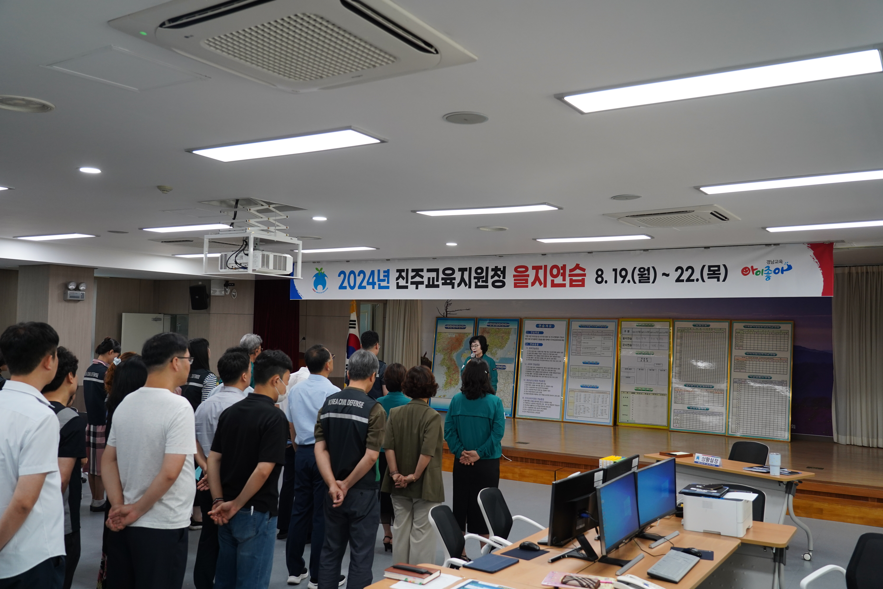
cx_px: 442
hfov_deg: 61.9
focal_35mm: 30
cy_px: 294
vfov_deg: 43.6
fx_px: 736
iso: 1250
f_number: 4
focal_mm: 30
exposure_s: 1/160
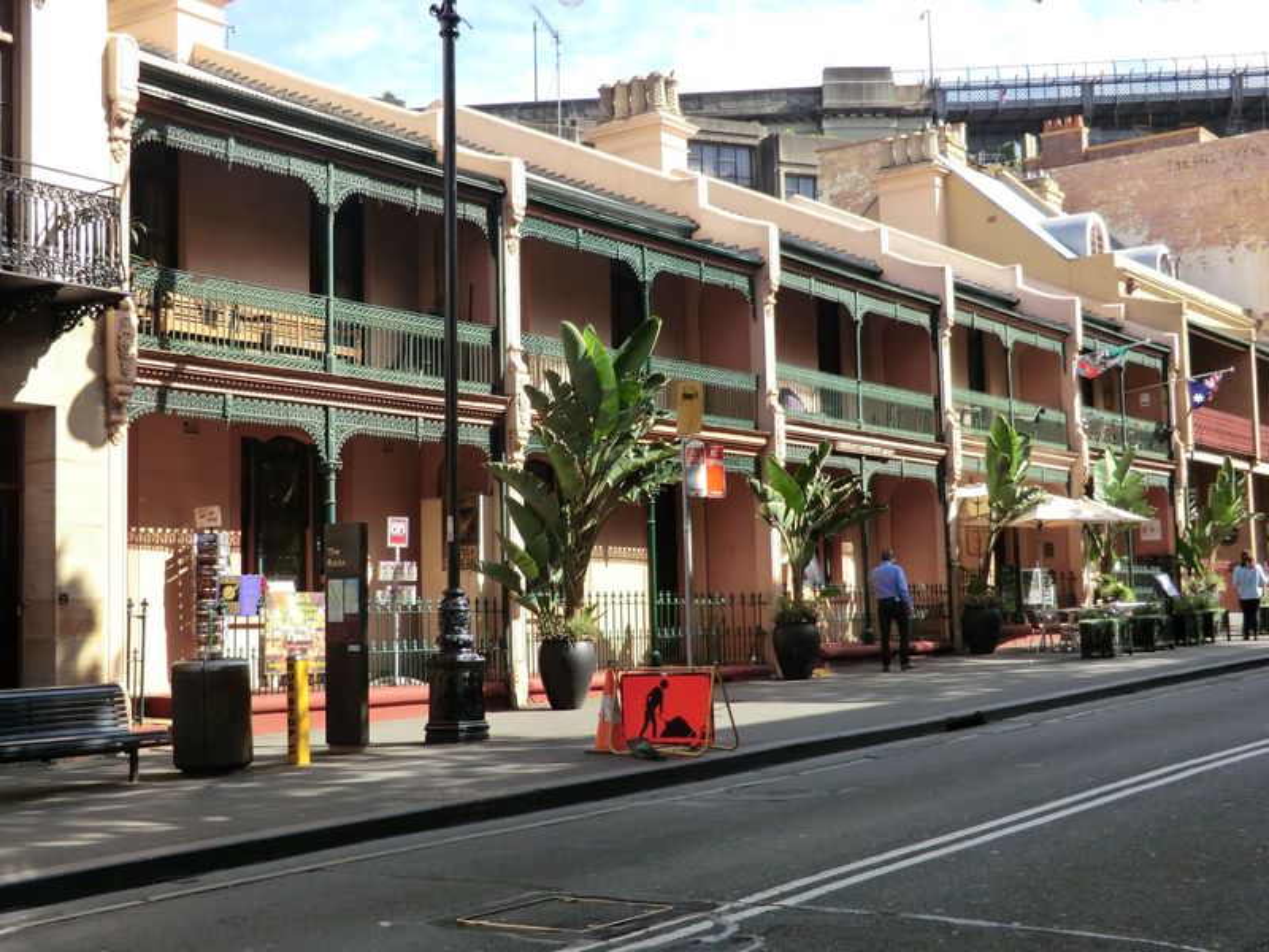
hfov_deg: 40.4
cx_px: 634
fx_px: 1723
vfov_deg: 30.9
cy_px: 476
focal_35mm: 47
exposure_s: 1/250
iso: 80
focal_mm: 8.4
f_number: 4
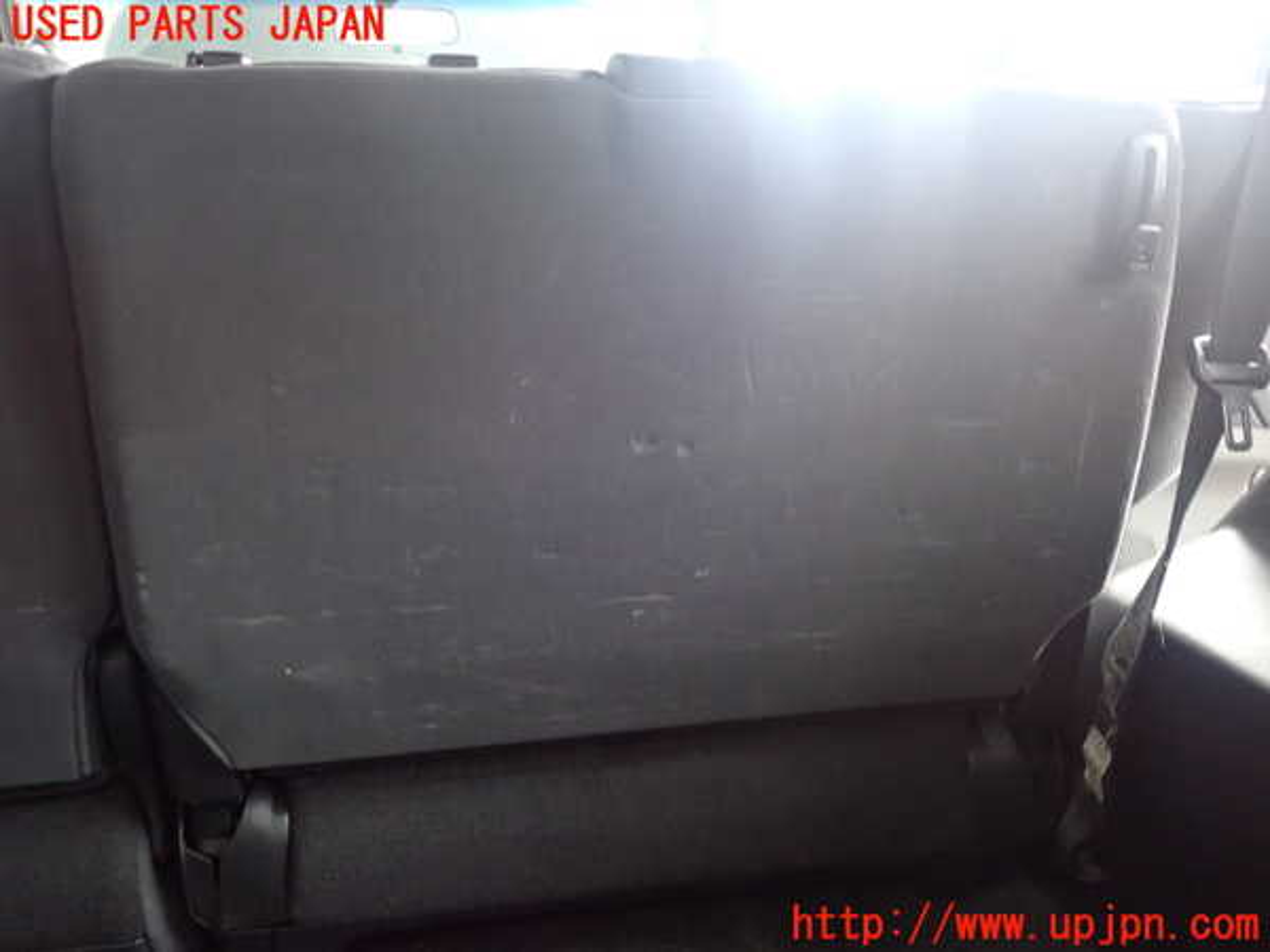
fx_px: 1101
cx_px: 635
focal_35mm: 30
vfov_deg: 46.8
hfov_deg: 60.0
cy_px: 476
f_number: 2.3
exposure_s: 1/30
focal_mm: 5.4
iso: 800
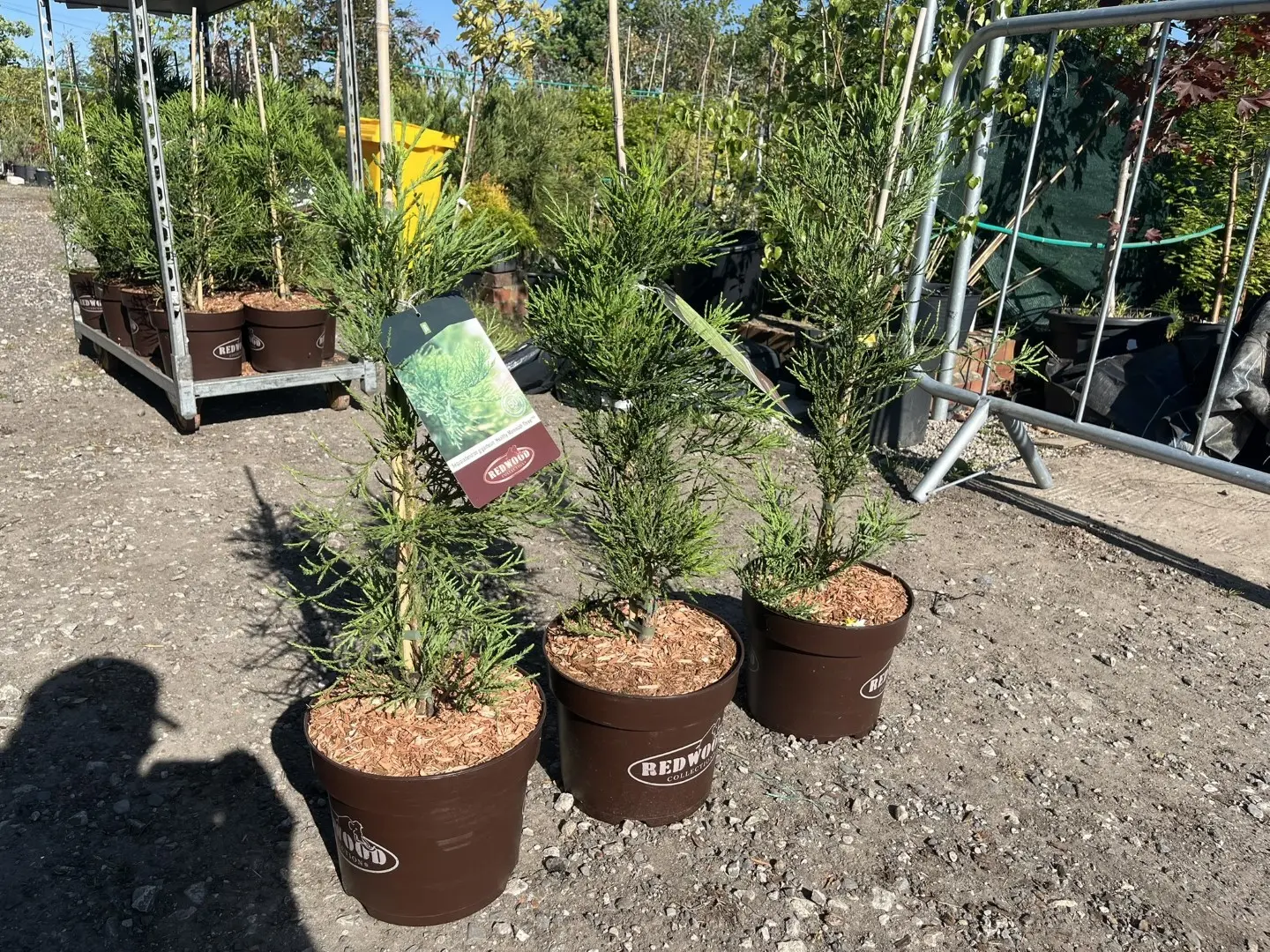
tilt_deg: -18.4
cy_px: 476
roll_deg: -3.3
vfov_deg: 53.1
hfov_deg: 67.3
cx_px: 635
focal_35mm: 26
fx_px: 954
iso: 50
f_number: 1.6
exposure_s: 1/2410
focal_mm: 5.1
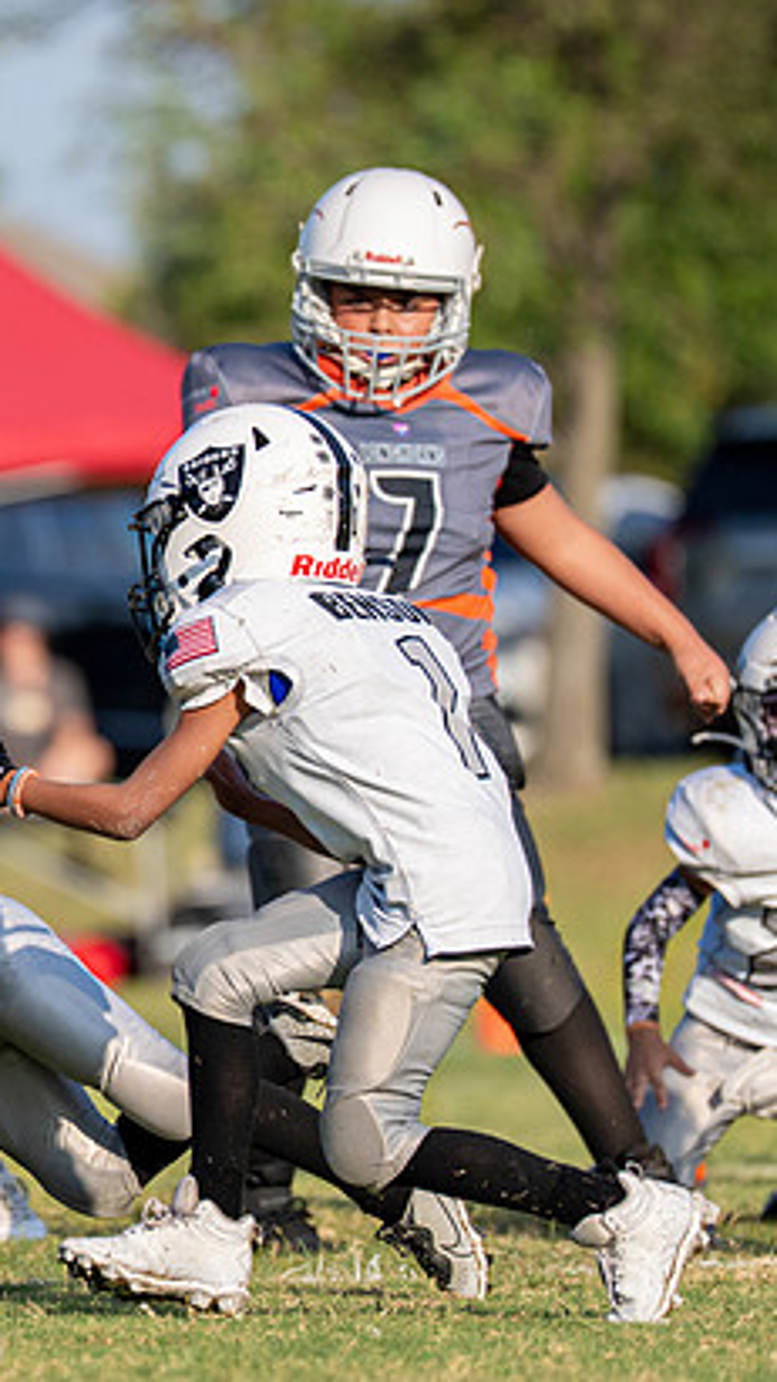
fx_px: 17262
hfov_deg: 2.6
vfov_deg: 4.6
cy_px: 722
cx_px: -111
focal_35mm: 471
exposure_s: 1/6400
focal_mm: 200
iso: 320
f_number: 2.8
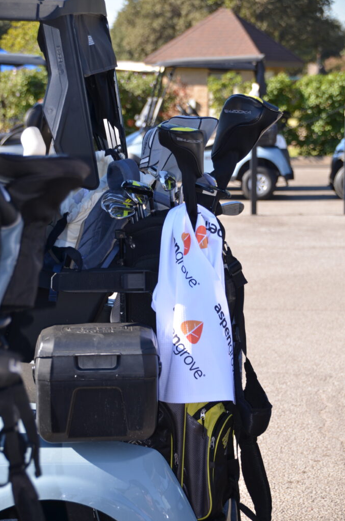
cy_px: 261
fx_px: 1639
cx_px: 172
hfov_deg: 12.0
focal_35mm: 114
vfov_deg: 18.1
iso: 110
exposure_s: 1/200
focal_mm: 75
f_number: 5
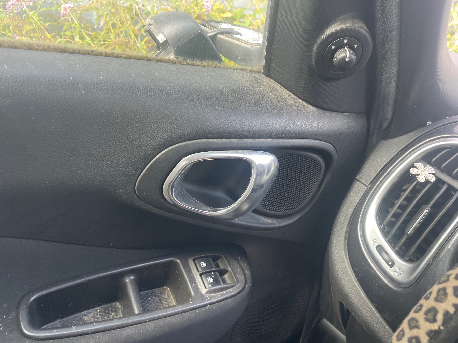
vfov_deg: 53.1
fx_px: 344
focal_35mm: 26
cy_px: 172
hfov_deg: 67.3
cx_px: 229
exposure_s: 1/121
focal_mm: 4.2
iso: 100
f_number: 1.6
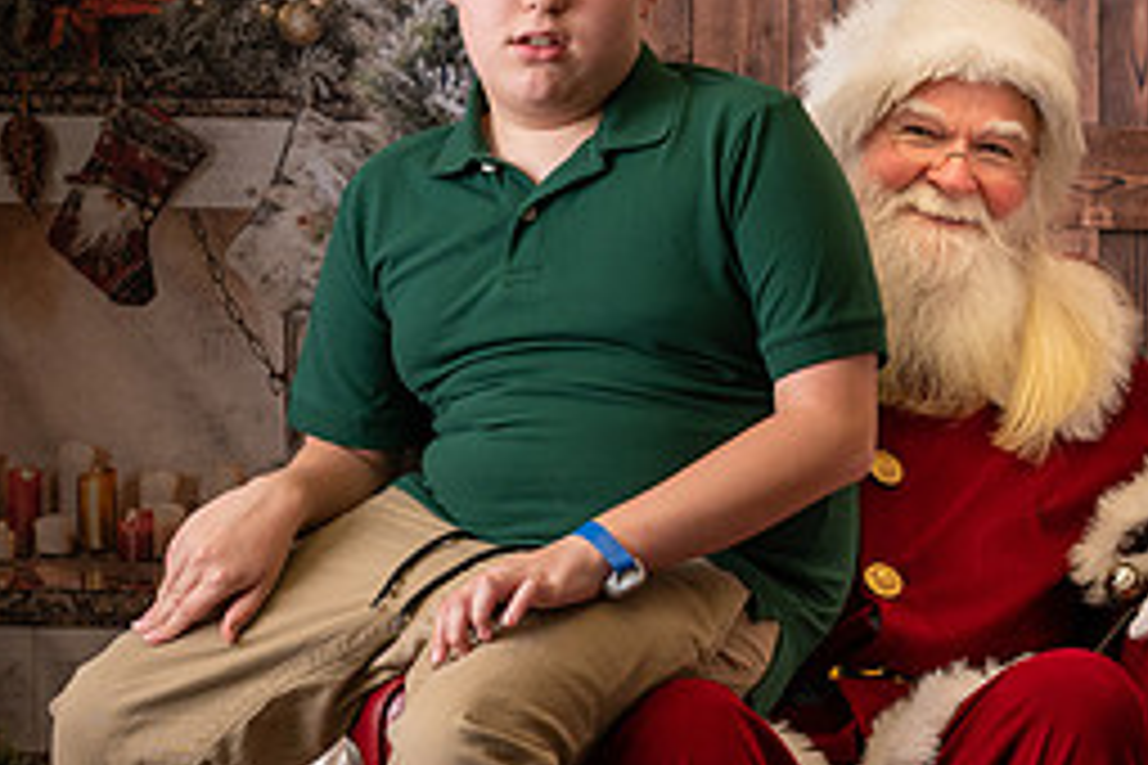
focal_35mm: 148
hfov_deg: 13.7
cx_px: 1056
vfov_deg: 9.3
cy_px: 297
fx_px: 4719
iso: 100
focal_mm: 50
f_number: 7.1
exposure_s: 1/100
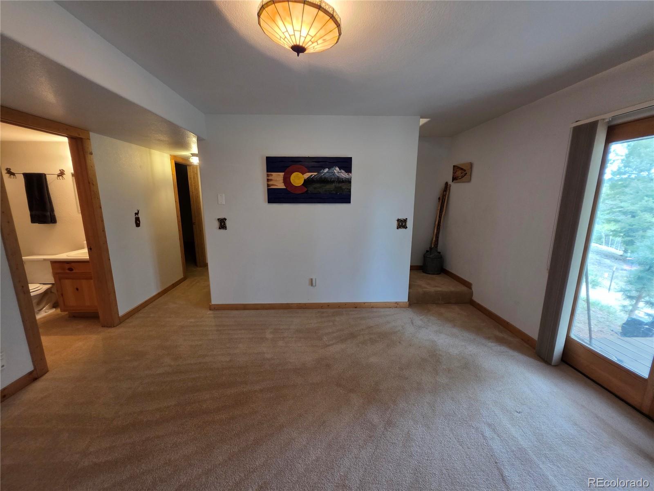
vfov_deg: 89.9
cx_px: 327
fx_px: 246
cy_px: 246
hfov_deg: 106.2
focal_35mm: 13
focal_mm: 2.2
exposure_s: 1/60
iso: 250
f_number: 1.9
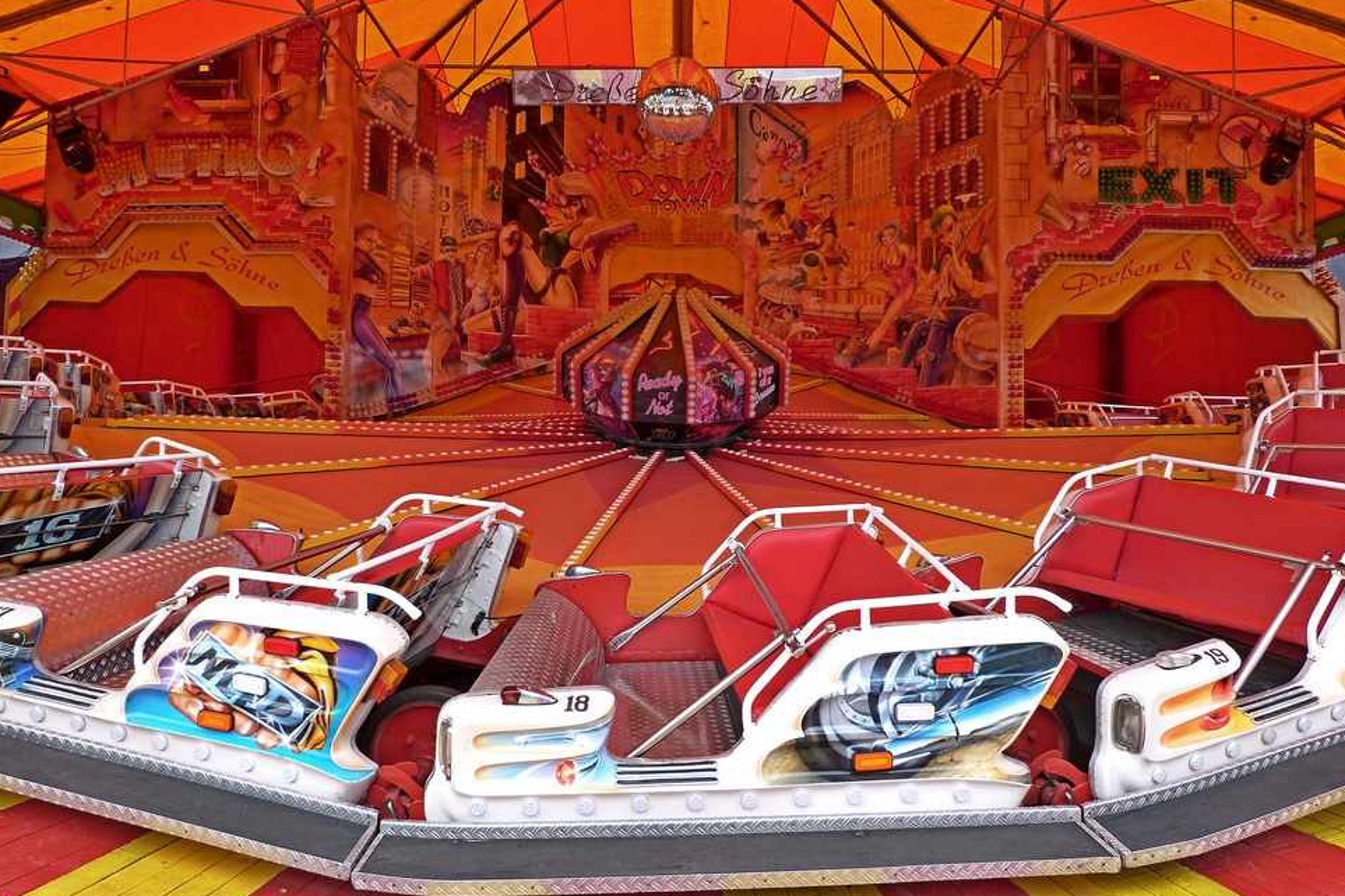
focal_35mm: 27
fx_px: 1009
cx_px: 679
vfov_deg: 47.9
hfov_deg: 67.4
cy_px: 424
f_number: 4
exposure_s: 1/125
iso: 100
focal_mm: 4.5
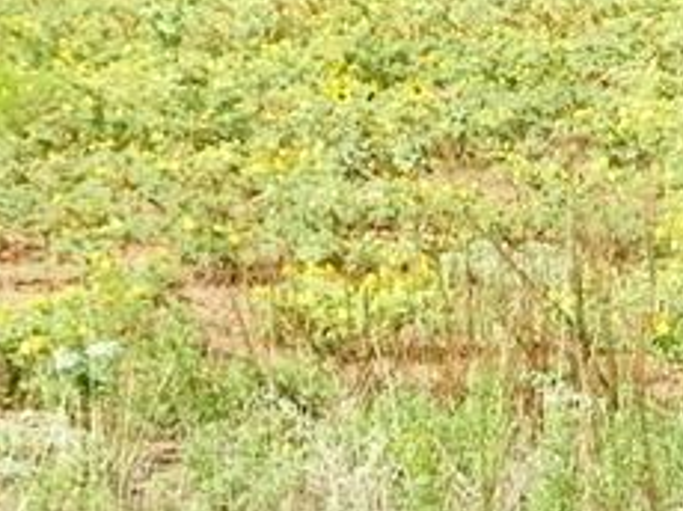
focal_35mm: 379
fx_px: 7470
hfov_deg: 5.2
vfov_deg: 3.9
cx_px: 1274
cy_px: 62
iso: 100
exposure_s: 1/200
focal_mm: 15.1
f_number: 9
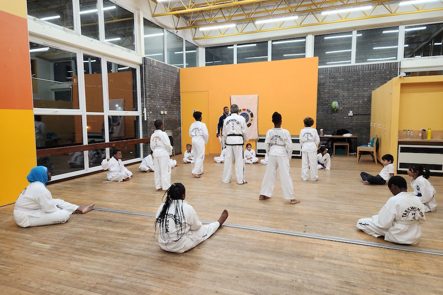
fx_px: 295
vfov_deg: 53.1
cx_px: 221
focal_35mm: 24
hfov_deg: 73.7
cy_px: 140
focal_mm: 5.4
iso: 50
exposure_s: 1/50
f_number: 1.8
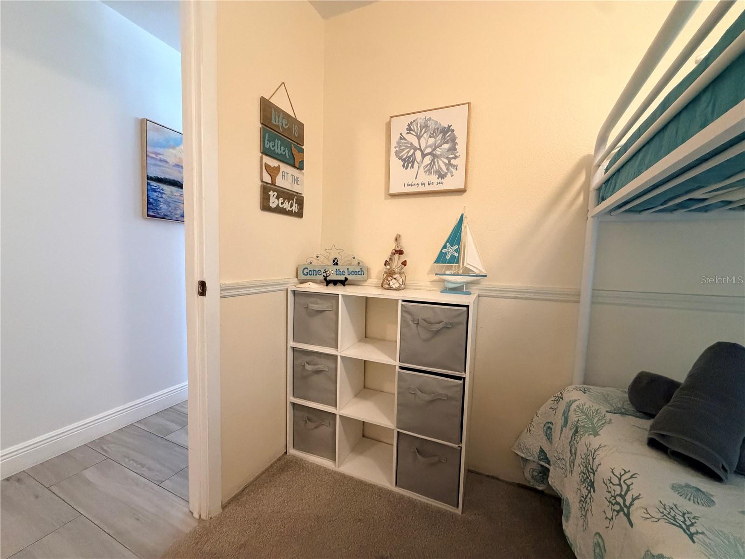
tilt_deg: -4.6
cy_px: 280
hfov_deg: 102.1
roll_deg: -1.0
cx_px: 372
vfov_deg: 85.7
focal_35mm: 14
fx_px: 301
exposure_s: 1/60
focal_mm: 2.22
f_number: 2.2
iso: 640
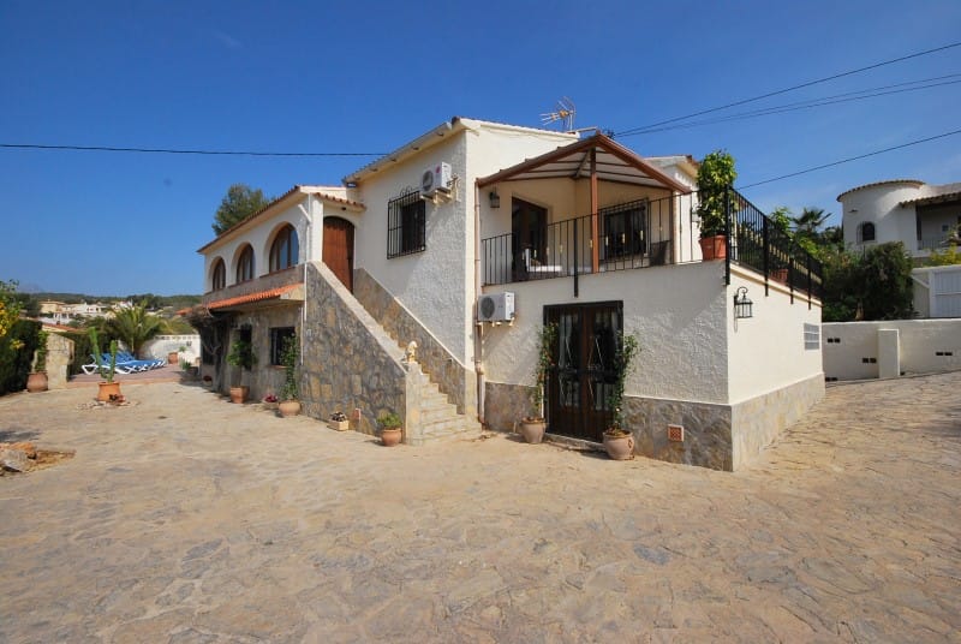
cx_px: 480
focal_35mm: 15
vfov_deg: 77.5
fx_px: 401
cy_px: 322
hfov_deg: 100.3
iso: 400
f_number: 13
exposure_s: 1/640
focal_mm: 10
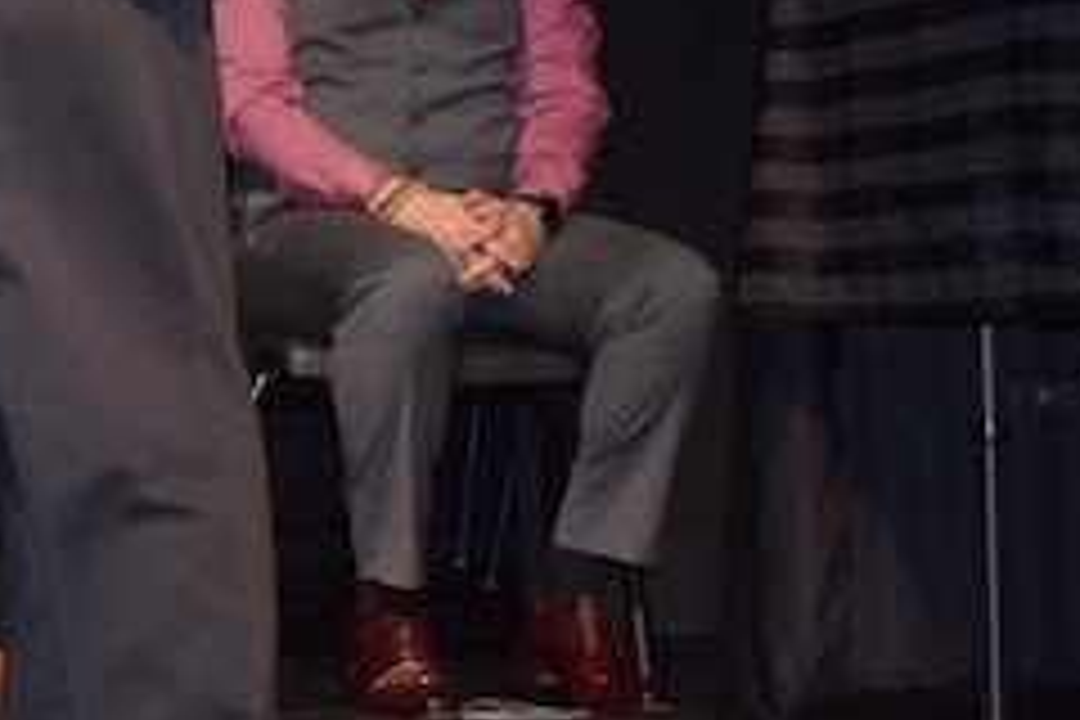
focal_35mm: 175
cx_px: -742
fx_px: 5250
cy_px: -254
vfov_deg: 7.7
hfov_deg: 11.1
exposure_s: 1/60
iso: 1400
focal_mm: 28
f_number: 4.2
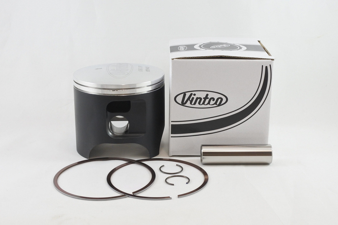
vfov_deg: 31.9
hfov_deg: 46.4
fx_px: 394
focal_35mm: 42
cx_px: 169
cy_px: 112
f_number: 4.2
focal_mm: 15.7
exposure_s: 1/125
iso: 400
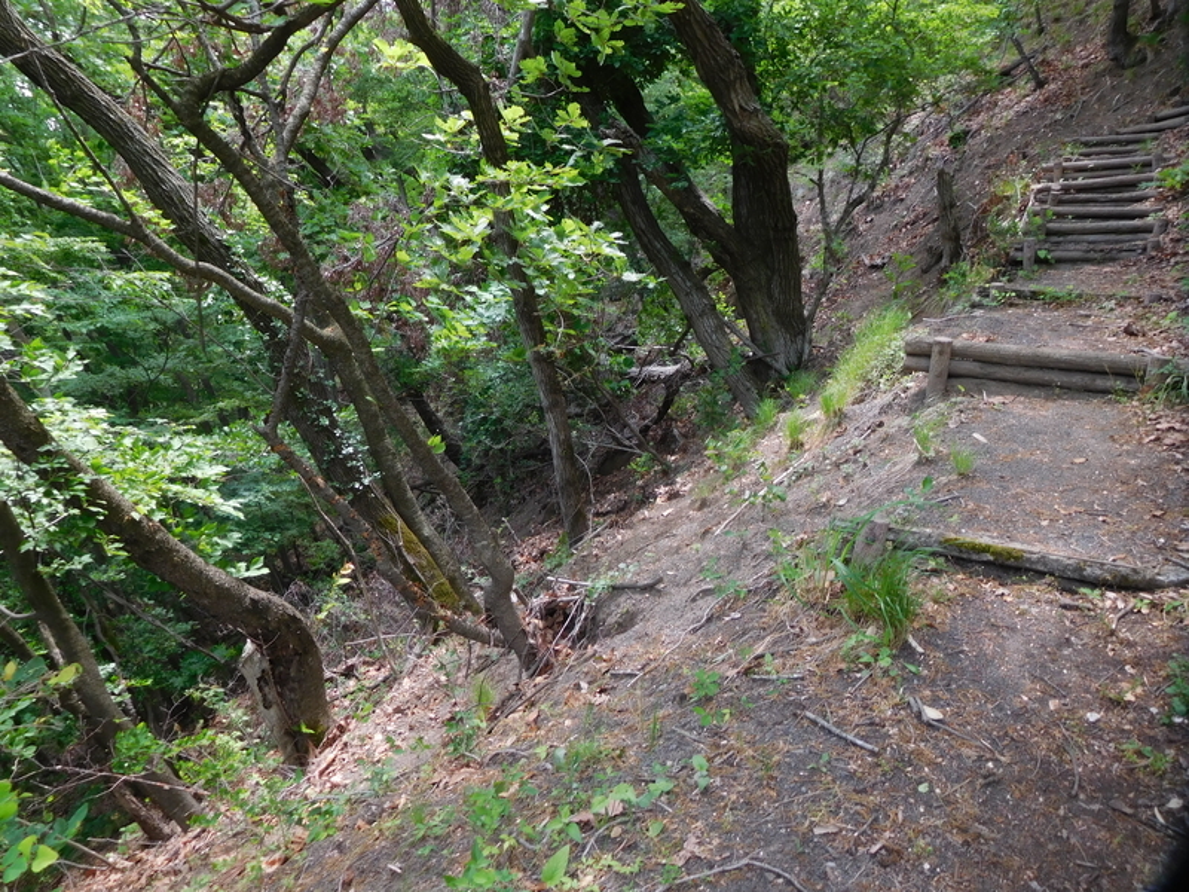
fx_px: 859
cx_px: 594
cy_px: 446
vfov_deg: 54.9
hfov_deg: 69.4
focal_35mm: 25
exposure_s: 1/2000
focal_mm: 4.5
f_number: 3.4
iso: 125
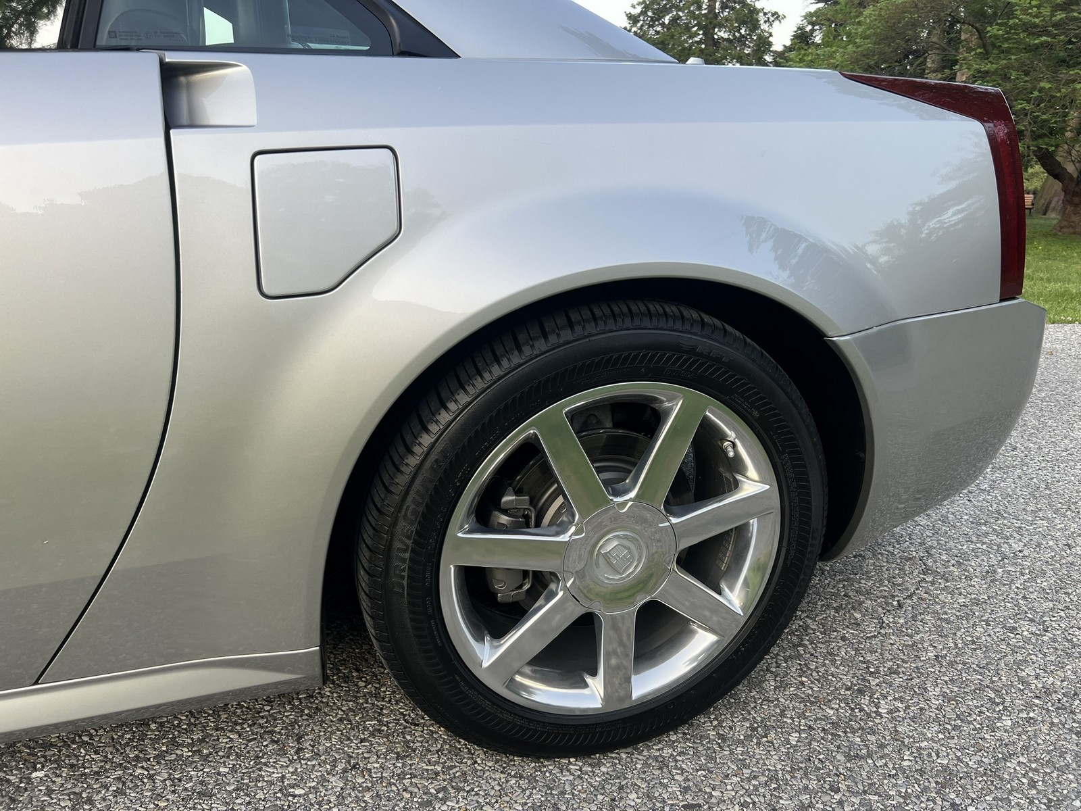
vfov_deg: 53.1
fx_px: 812
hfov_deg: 67.3
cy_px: 406
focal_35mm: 26
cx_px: 540
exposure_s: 1/132
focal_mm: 5.7
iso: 32
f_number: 1.5
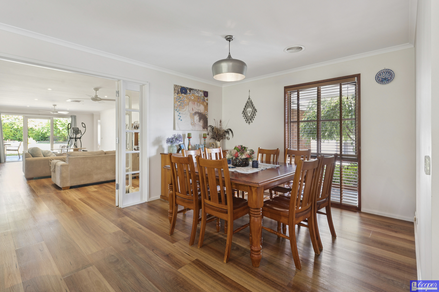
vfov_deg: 70.4
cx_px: 220
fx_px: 207
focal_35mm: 17
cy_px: 146
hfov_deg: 93.3
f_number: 9
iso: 160
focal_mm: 17
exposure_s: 1
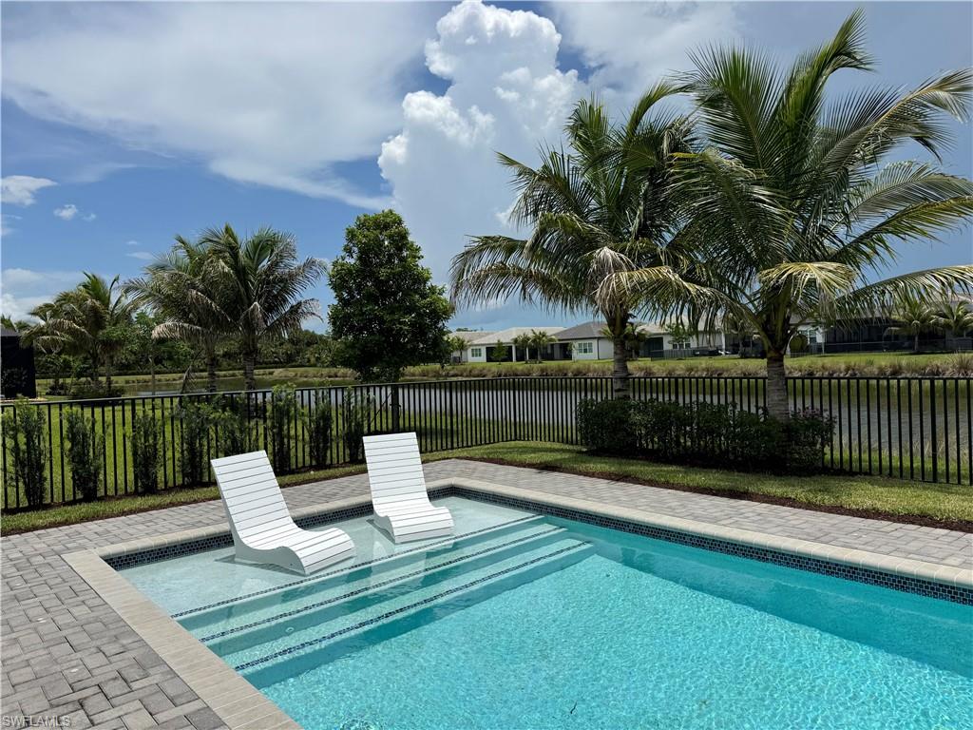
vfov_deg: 56.8
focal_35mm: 24
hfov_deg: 71.6
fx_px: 675
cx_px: 486
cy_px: 365
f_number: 1.78
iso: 80
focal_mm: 6.76
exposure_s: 1/10417
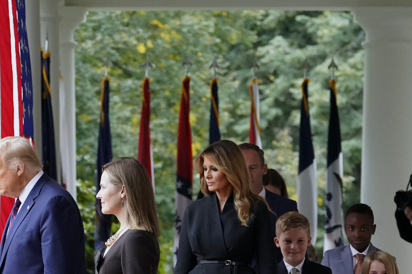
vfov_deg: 4.8
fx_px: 3250
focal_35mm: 284
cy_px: 268
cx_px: 122
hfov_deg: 7.2
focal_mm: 133
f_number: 5
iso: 10000
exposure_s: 1/1000
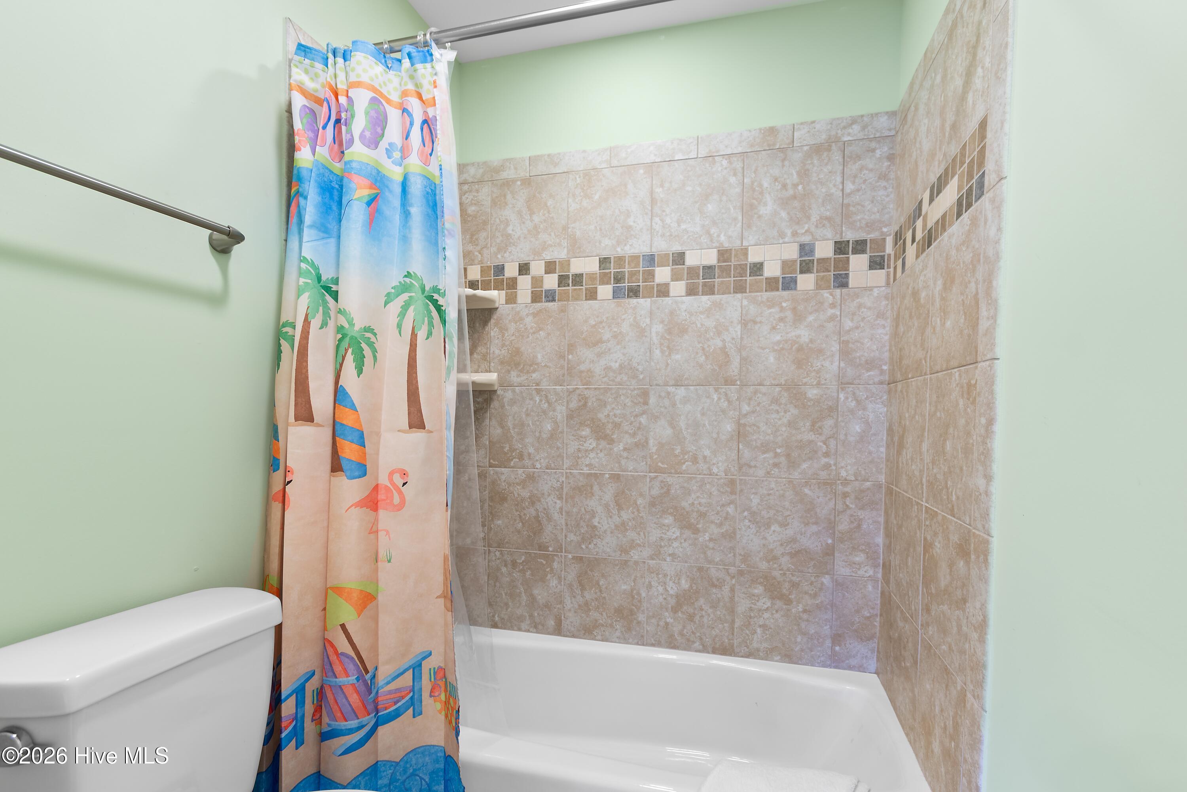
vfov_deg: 73.7
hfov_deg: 96.7
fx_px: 528
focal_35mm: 16
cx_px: 594
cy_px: 396
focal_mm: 11
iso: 100
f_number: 4.8
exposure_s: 1
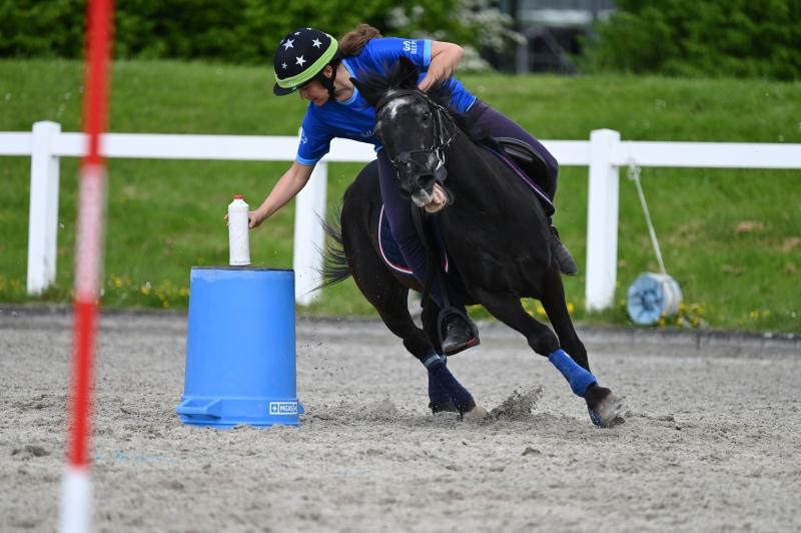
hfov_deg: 5.7
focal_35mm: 360
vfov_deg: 3.8
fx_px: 8003
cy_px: 266
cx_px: 400
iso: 560
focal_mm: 360
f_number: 5.6
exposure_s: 1/1250
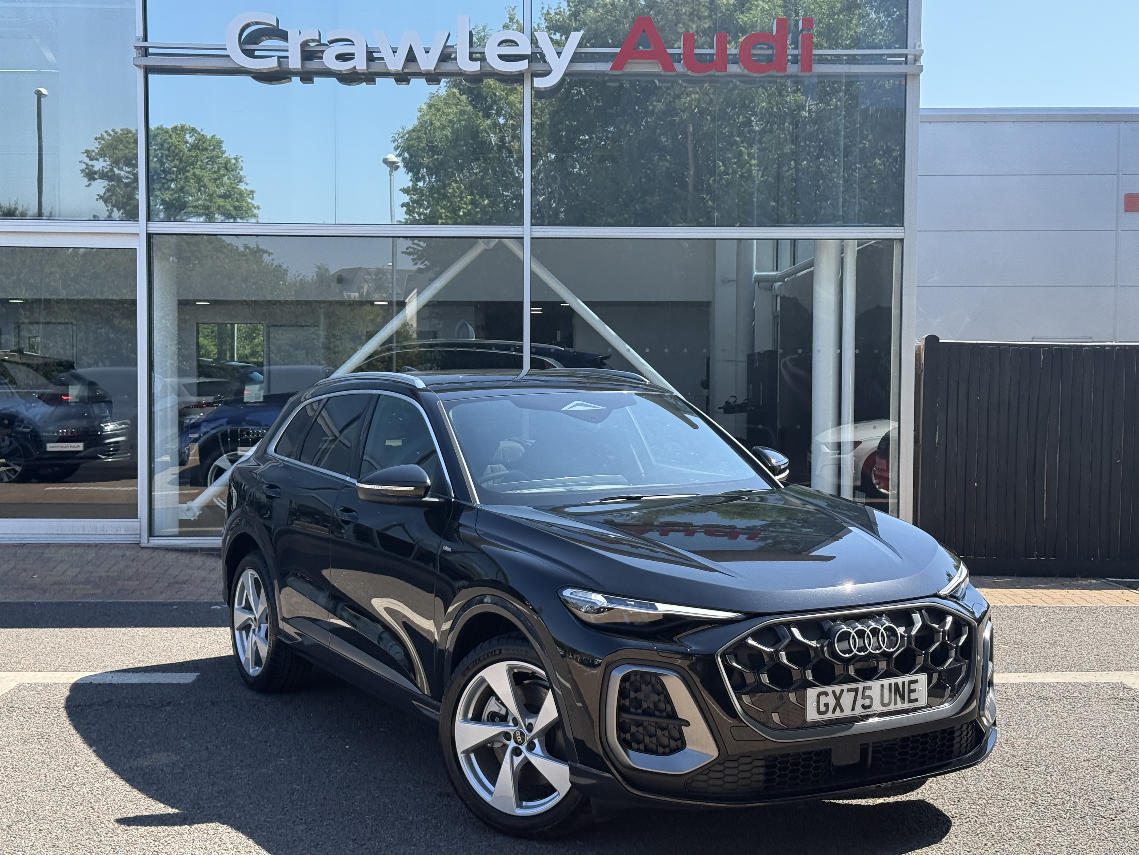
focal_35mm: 48
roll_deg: -0.5
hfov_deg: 39.7
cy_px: 428
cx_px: 570
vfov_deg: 30.3
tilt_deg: -0.2
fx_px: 1579
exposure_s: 1/1608
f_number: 1.78
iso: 80
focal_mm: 6.76
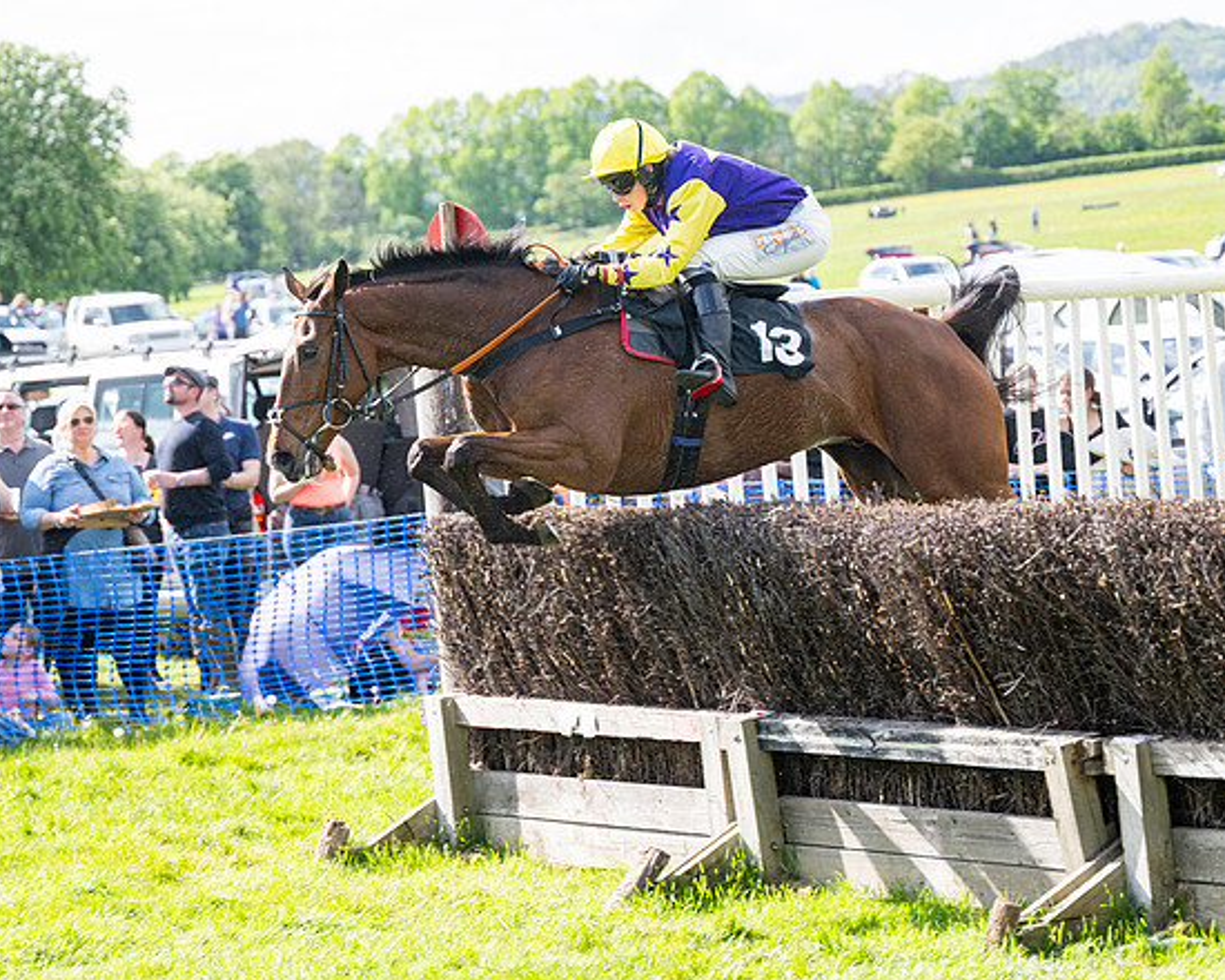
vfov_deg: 12.0
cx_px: 692
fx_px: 4677
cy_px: 485
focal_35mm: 129
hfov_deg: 14.9
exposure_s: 1/800
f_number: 4
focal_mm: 98
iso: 200
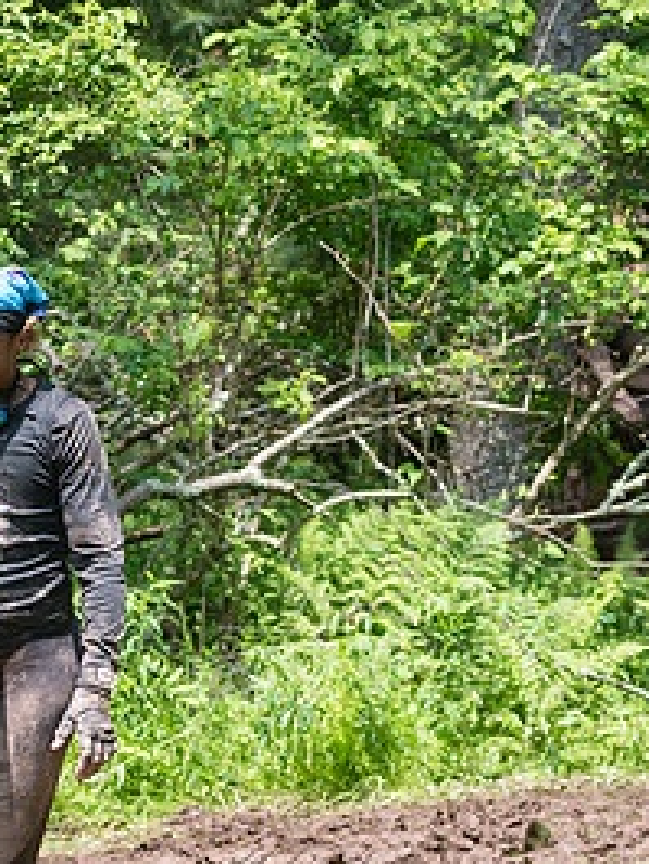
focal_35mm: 389
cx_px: -54
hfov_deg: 3.8
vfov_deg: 5.1
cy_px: 597
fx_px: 9716
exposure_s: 1/1600
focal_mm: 125
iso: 800
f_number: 5
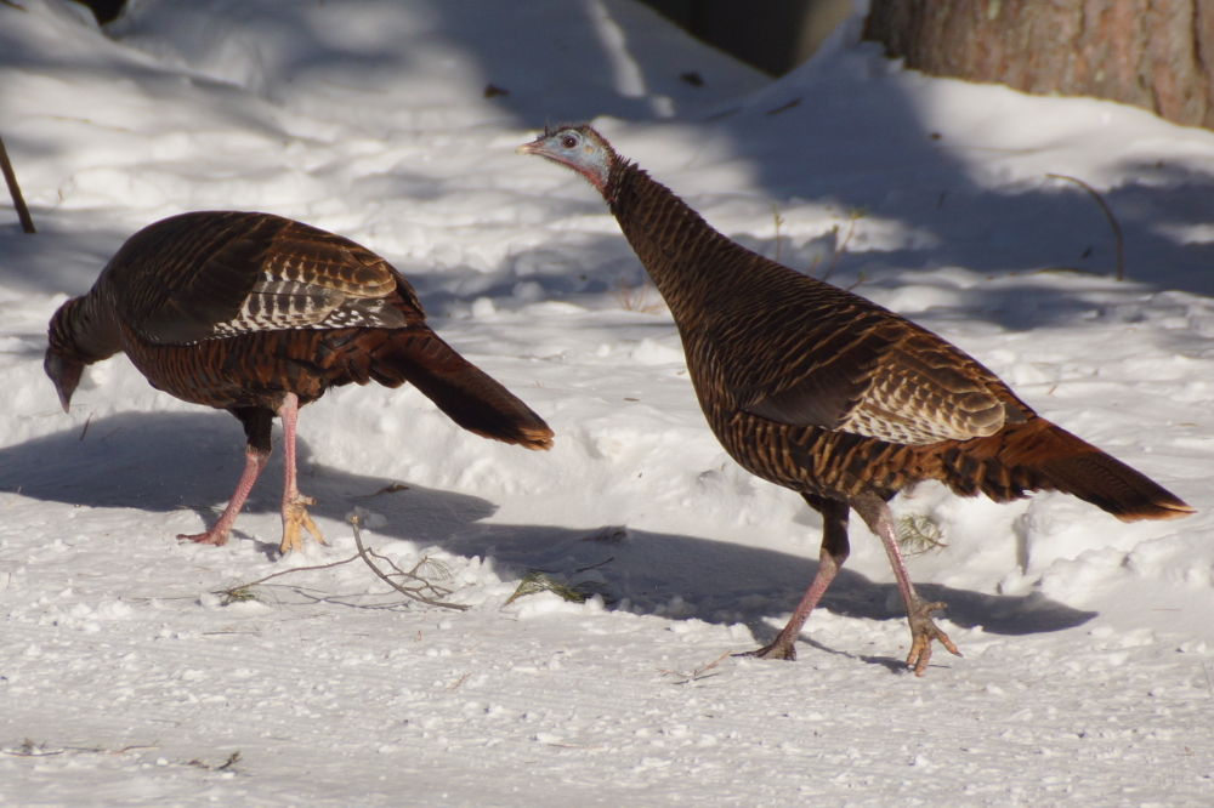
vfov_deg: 3.7
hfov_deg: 5.5
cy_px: 404
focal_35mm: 375
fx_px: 12641
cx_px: 607
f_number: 6.3
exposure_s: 1/400
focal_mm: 250
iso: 160
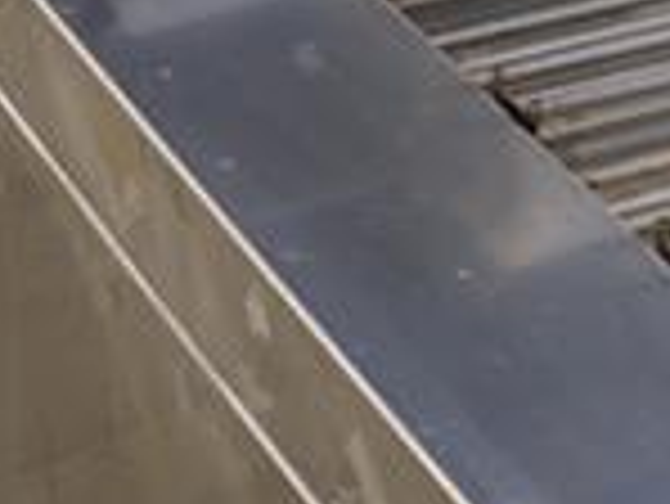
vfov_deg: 7.6
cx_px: 531
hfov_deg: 10.4
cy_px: -454
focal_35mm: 189
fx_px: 3661
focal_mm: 22
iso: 100
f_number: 5.6
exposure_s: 1/200
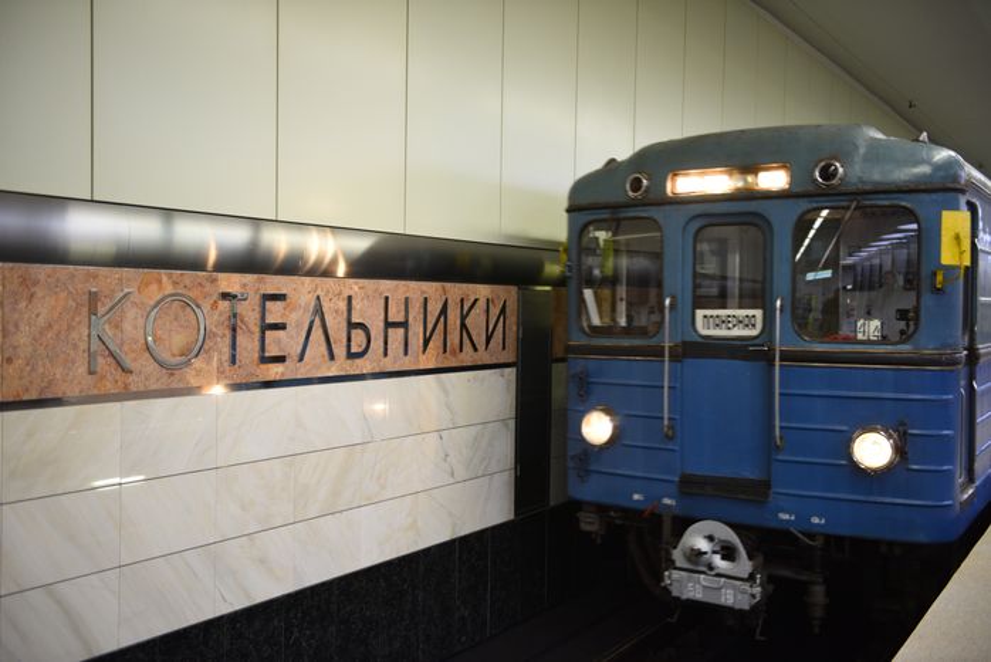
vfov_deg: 35.1
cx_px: 496
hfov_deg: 50.7
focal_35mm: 38
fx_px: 1046
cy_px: 331
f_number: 2.8
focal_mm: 38
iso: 1000
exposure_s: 1/160
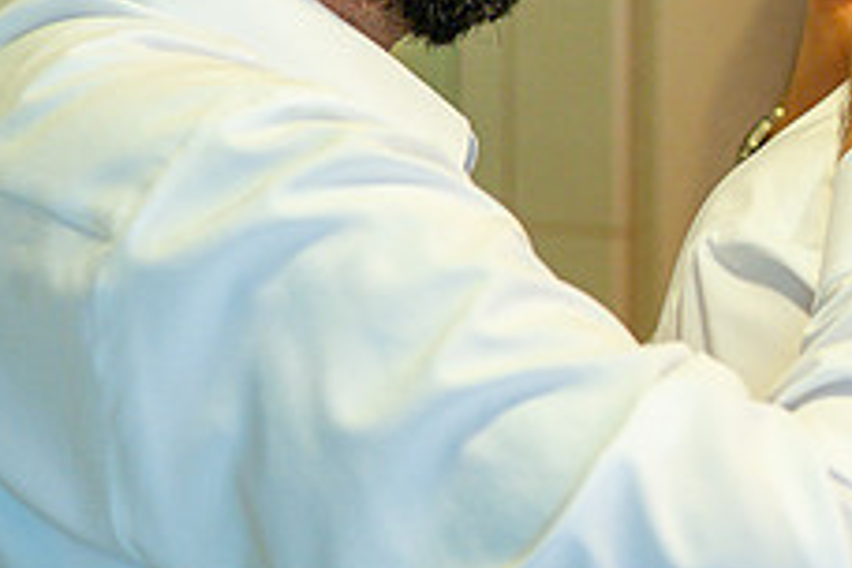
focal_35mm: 267
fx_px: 6319
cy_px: -120
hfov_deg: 7.7
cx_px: 990
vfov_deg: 5.1
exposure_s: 1/200
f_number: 4
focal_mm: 105
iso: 2000
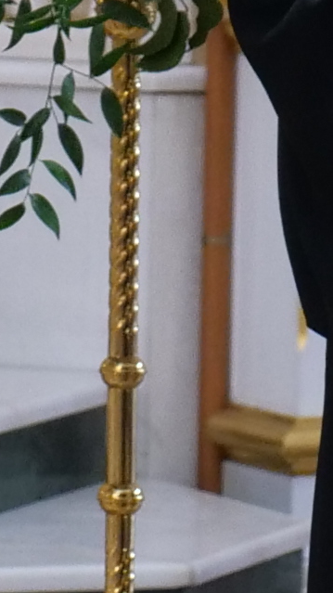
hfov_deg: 2.2
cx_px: 342
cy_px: -3
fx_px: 8610
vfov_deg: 3.9
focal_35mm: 548
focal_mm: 31
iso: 640
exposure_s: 1/80
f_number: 2.8
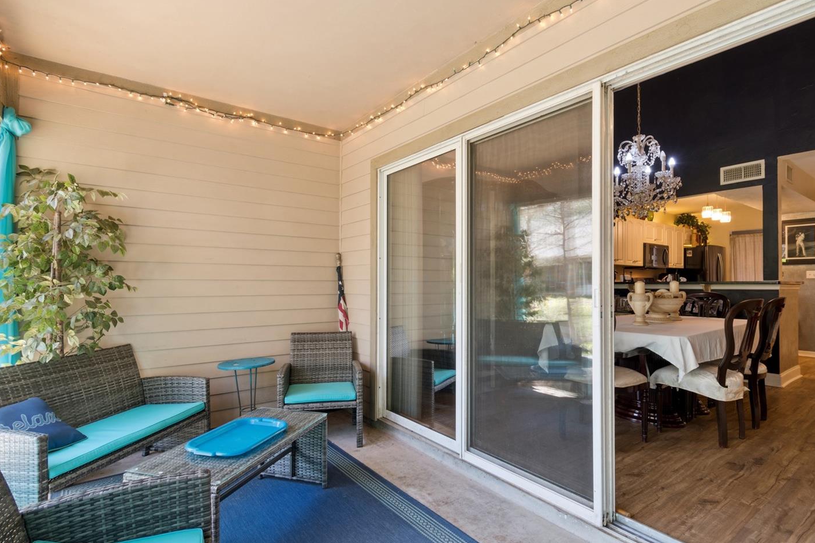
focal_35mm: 17
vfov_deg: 70.4
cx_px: 413
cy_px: 278
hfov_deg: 93.3
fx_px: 385
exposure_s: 1/1.25
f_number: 8
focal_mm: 10
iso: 200
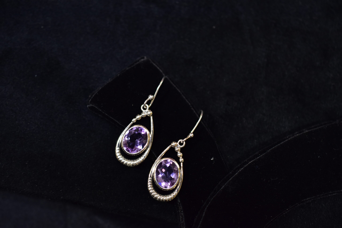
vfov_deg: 22.6
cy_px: 114
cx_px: 171
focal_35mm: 60
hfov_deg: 33.4
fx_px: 570
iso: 800
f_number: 3
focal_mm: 40
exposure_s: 1/50
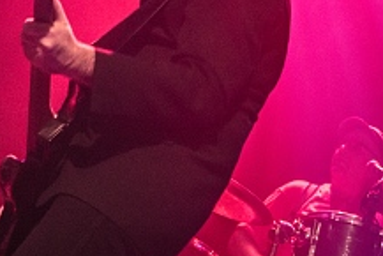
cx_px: 48
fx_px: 1416
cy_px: 22
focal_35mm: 133
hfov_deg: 15.3
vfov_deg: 10.3
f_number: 2.8
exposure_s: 1/80
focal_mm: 40
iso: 2500
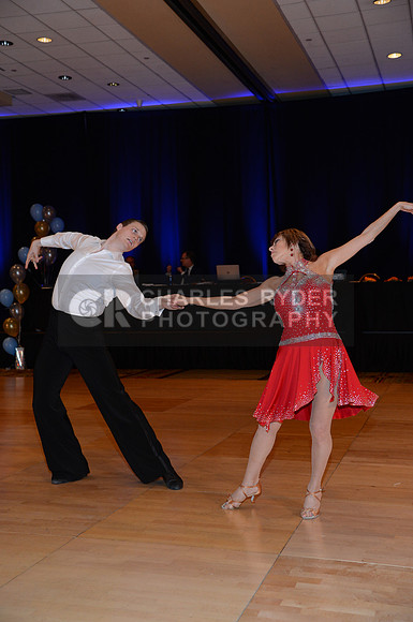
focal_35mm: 48
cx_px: 206
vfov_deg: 41.2
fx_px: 828
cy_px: 311
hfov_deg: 28.0
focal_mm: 48
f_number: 4.5
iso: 2000
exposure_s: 1/200
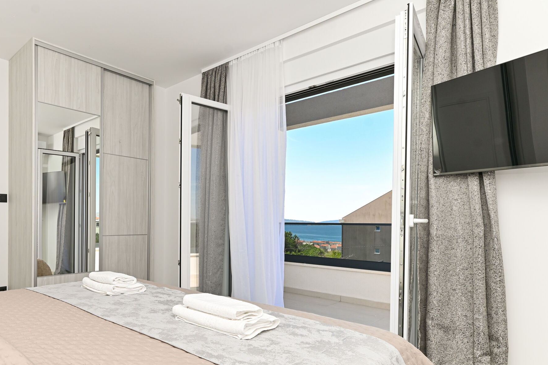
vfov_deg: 56.7
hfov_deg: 72.2
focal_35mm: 22
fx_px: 335
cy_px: 222
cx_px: 127
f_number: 7.1
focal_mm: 14
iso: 100
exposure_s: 1/200
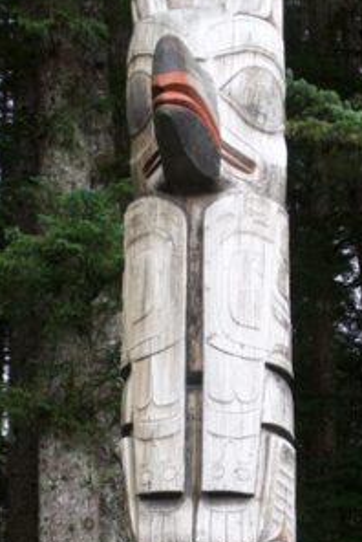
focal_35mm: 114
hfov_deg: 12.0
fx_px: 1715
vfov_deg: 17.7
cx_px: 138
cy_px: 449
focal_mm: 22
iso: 220
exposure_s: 1/30
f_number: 5.6
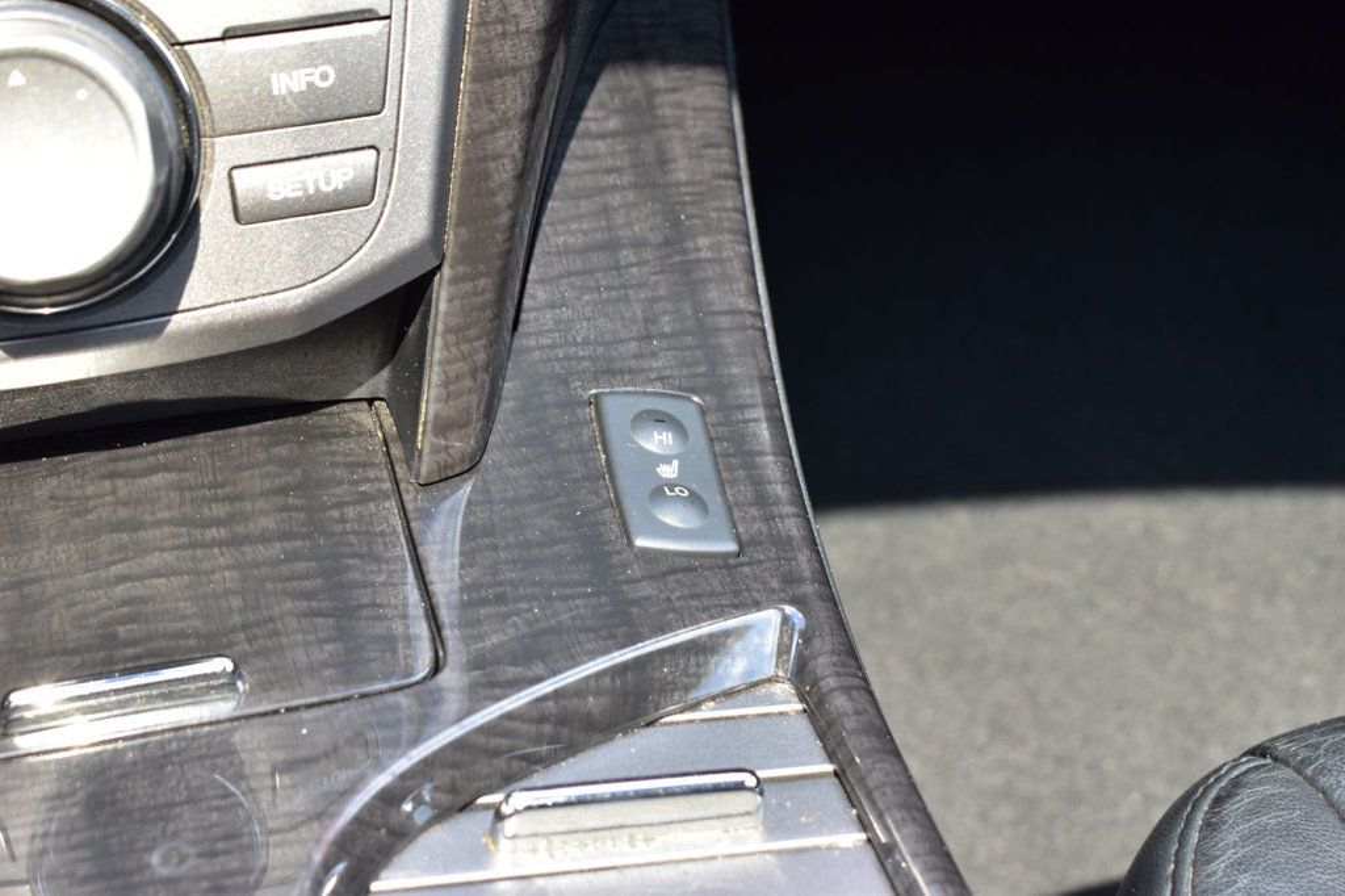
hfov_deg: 29.9
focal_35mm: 68
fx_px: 2521
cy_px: 448
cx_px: 672
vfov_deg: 20.1
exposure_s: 1/50
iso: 400
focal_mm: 45
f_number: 8
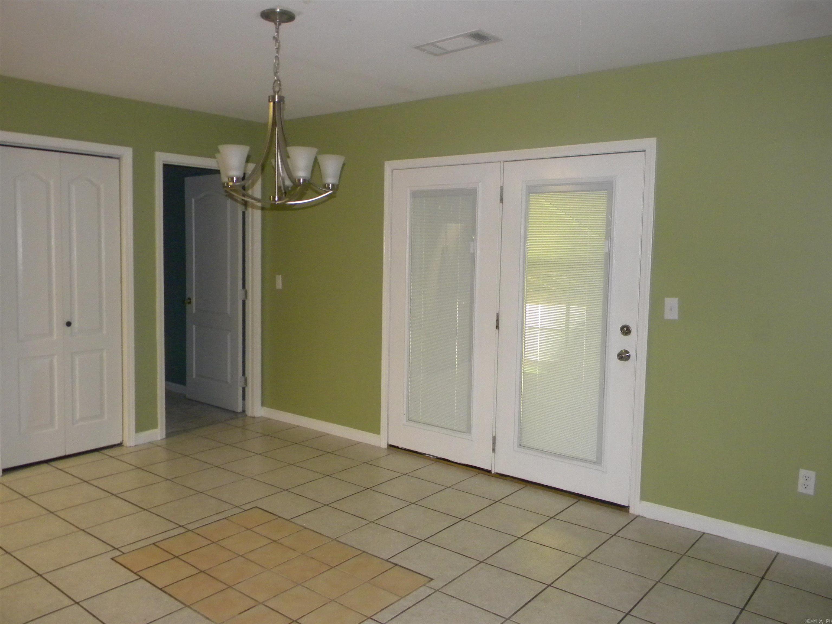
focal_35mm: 28
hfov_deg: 63.4
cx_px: 416
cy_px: 312
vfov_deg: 49.7
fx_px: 673
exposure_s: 1/26
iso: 400
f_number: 3.5
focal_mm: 5
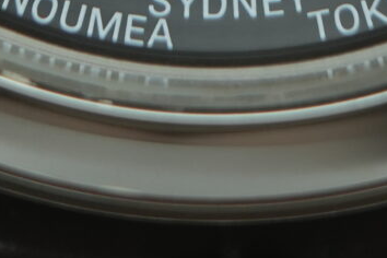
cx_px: 224
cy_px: -517
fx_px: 2720
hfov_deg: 8.1
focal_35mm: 253
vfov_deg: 5.1
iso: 400
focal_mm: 35
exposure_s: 1/250
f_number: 5
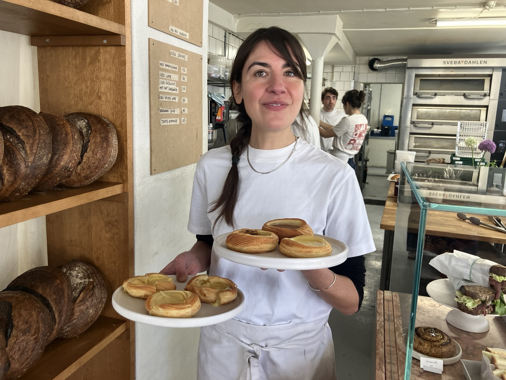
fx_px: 409
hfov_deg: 63.4
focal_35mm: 28
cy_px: 190
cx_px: 253
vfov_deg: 49.7
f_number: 1.8
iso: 80
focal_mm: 3.99
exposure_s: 1/100
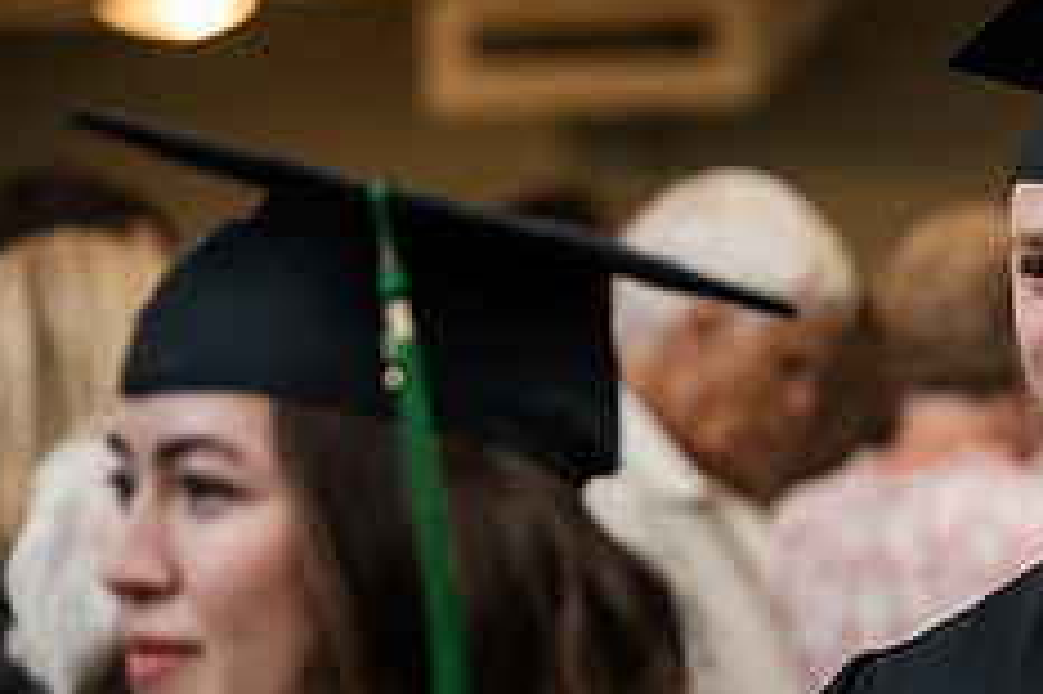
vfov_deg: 5.4
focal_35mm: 254
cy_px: 674
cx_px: 1209
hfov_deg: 8.0
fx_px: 7354
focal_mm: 102
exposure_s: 1/200
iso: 1250
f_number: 3.2
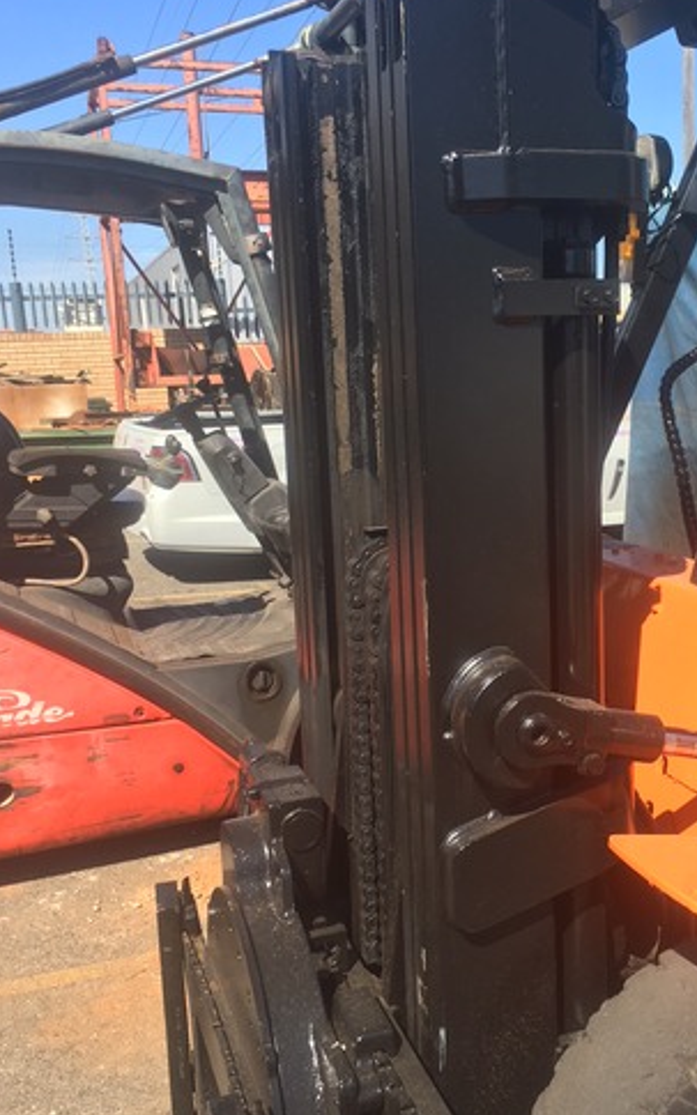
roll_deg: +3.0
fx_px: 1155
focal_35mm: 38
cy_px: 582
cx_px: 495
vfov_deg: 51.5
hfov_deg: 33.1
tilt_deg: -9.9
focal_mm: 4.15
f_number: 2.2
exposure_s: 1/761
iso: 25
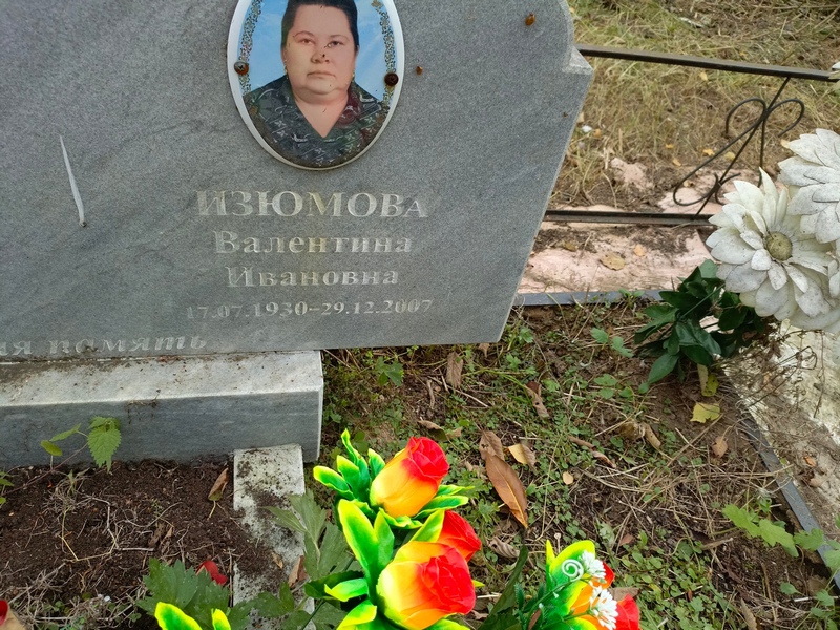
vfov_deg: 54.9
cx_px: 420
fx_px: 607
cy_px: 315
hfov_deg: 69.4
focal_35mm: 25
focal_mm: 4.76
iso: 110
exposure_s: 1/227
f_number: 1.69
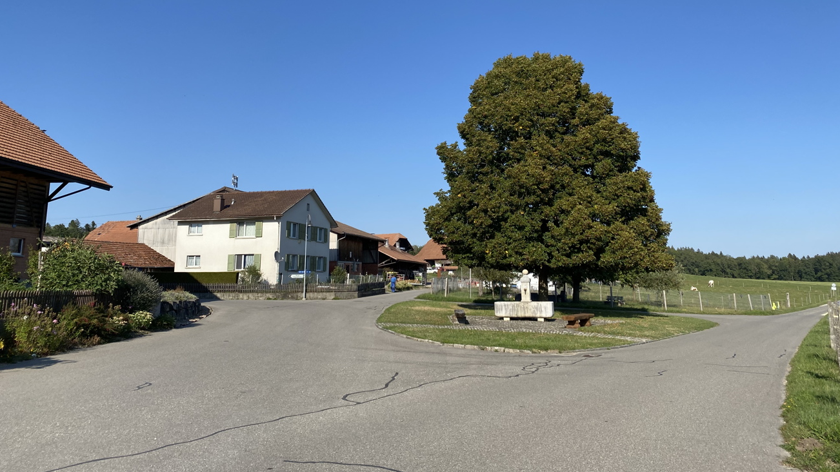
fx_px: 646
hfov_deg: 66.1
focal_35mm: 29
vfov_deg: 39.7
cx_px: 426
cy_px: 158
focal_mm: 4.25
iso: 32
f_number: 1.8
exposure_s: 1/2755
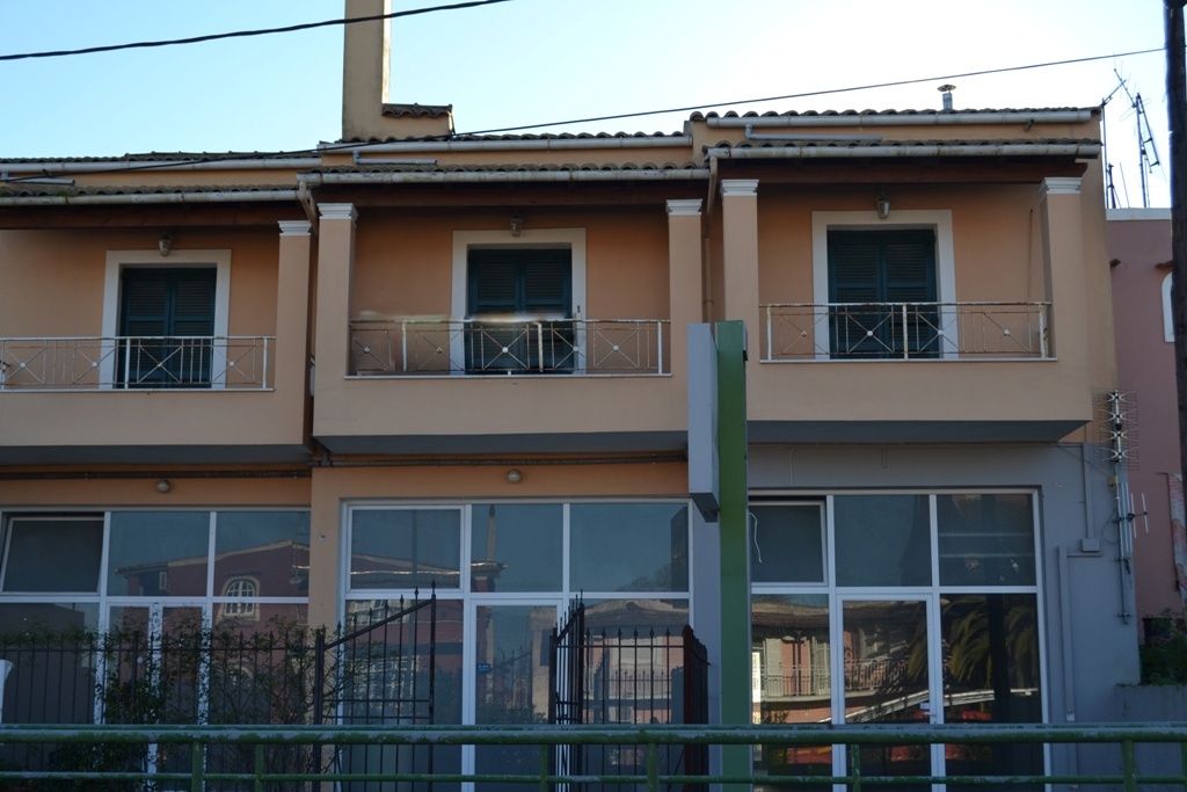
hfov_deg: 41.1
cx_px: 594
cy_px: 396
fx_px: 1583
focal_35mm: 48
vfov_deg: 28.1
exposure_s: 1/125
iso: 100
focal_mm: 32
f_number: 8
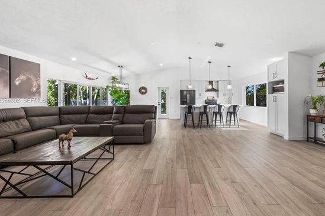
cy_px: 101
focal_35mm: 14
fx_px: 126
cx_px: 179
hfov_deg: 103.9
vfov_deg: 81.0
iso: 320
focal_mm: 12
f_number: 7.1
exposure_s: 1/3
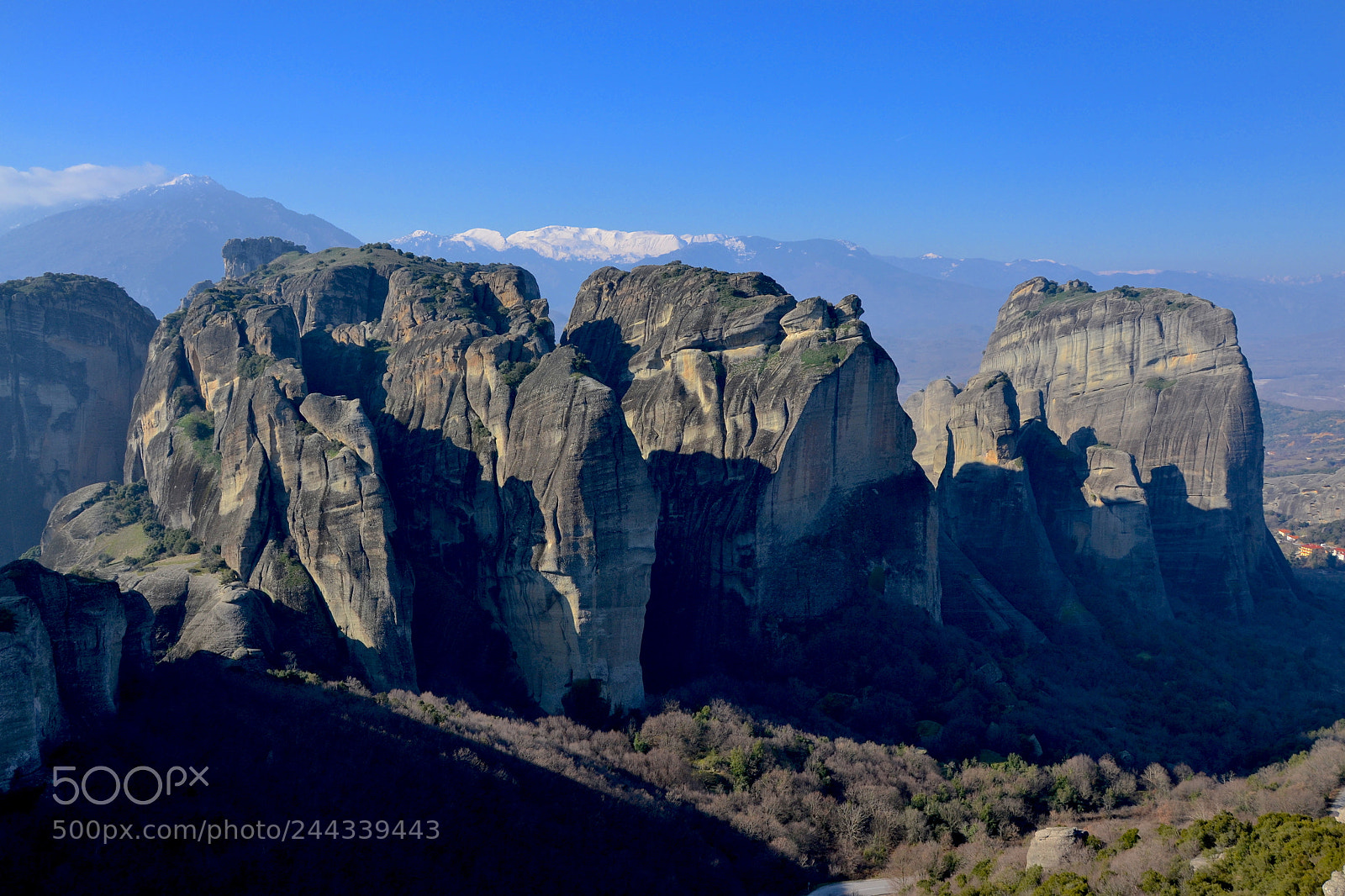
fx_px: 1121
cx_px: 672
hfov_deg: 61.9
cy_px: 448
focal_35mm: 30
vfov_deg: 43.6
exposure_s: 1/640
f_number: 5.6
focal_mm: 20
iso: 200
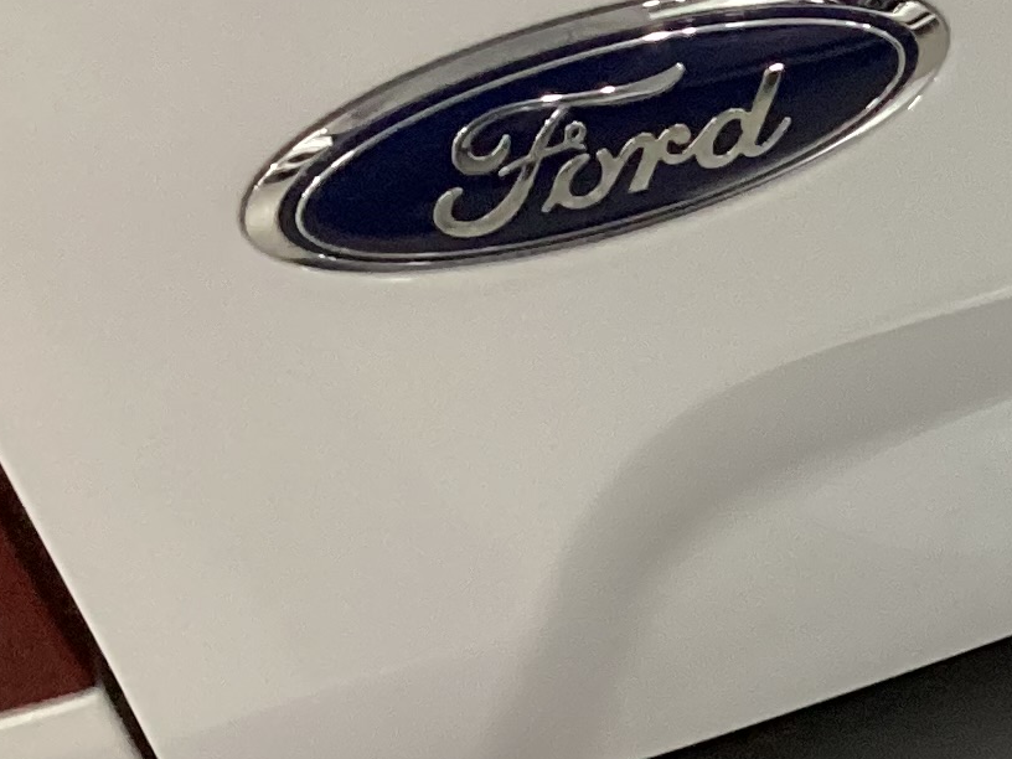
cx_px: 1630
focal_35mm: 124
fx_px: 3625
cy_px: 568
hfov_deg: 14.5
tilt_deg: -48.4
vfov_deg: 11.9
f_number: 2.4
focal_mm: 3.3
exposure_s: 1/50
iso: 320
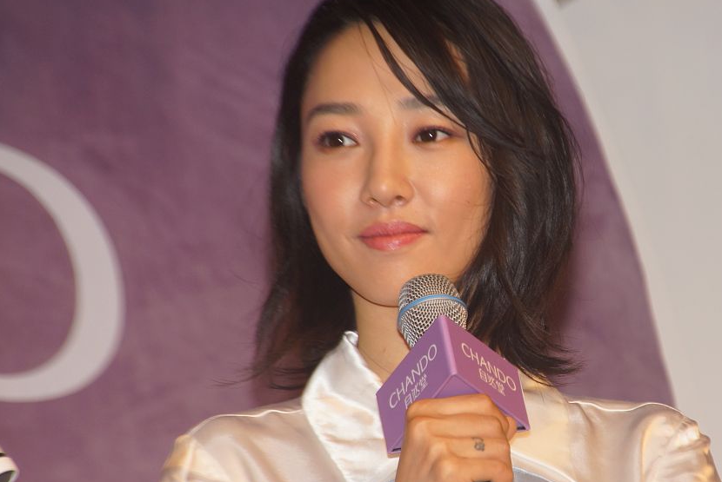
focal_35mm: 607
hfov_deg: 3.4
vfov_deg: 2.3
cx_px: 505
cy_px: 300
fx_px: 12184
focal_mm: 280
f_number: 6.3
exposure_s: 1/100
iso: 200
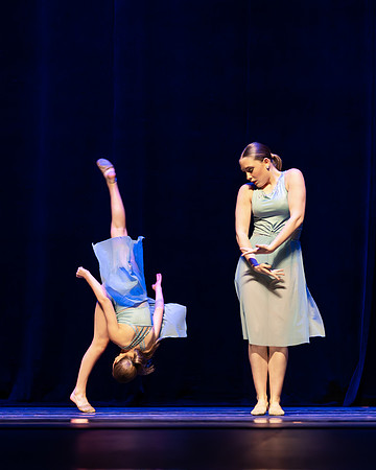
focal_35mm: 150
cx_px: 92
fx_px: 2090
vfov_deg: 12.8
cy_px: 257
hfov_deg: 10.3
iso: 3200
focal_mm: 89
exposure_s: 1/640
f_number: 2.8
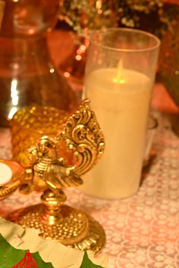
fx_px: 716
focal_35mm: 96
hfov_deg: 14.1
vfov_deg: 20.8
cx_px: 12
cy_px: 242
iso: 640
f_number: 6.3
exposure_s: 1/125
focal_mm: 50
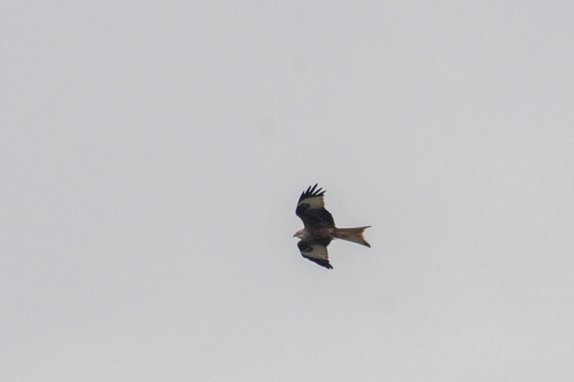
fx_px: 11957
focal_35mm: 750
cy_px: 191
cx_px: 287
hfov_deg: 2.7
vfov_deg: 1.8
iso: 800
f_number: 7.1
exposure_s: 1/1600
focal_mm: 500
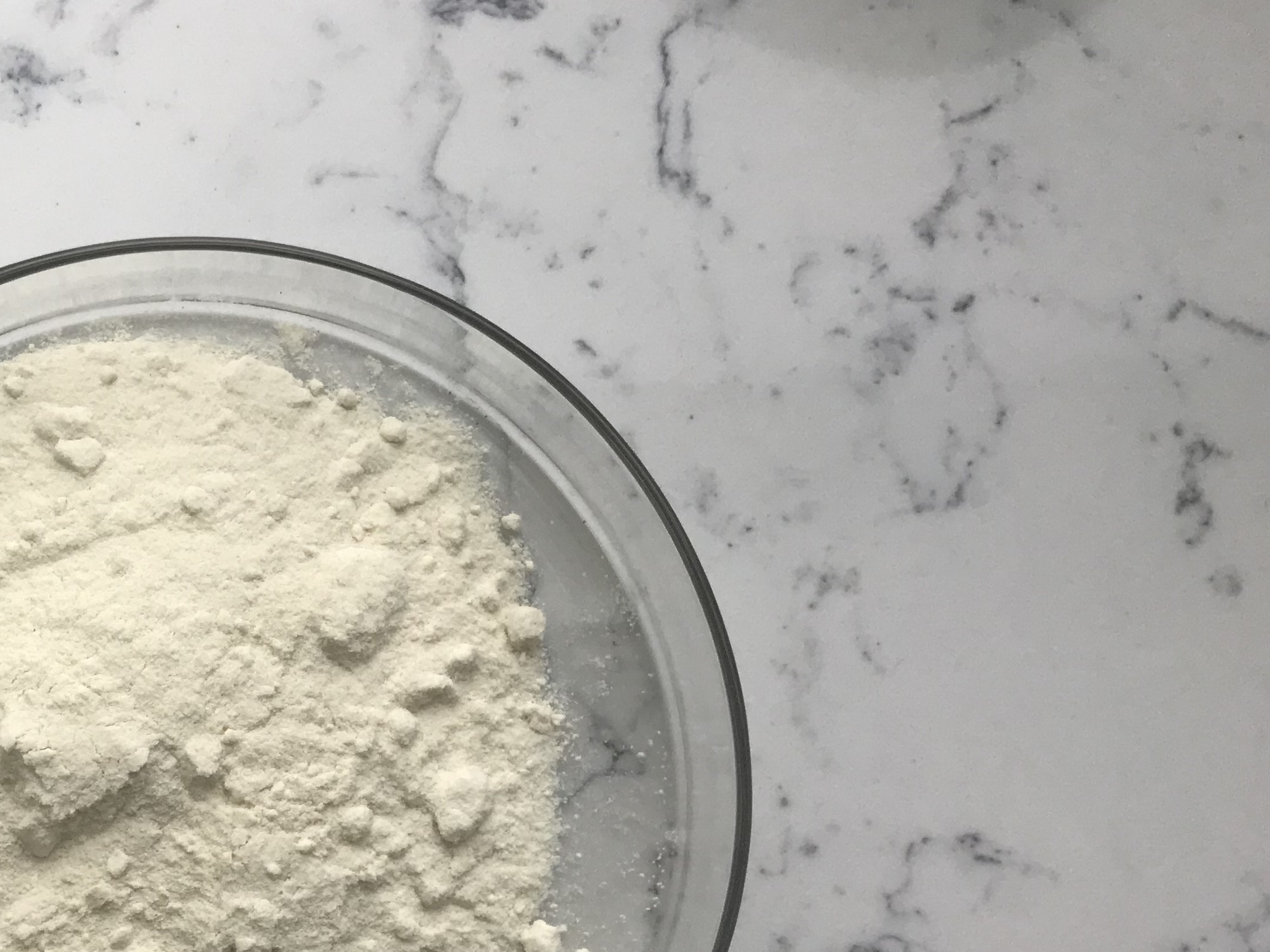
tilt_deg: -87.9
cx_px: 133
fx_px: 1908
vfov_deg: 27.4
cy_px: 784
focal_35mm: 52
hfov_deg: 34.8
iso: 40
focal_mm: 3.99
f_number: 1.8
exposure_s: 1/100
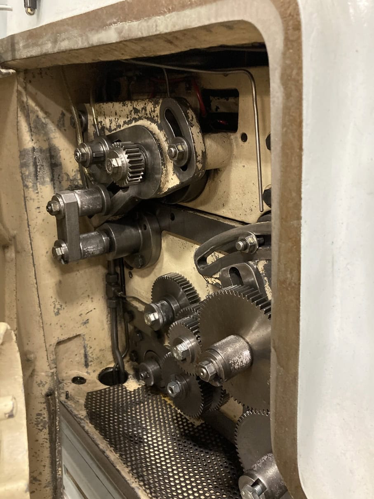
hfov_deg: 49.8
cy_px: 250
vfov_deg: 63.4
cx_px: 187
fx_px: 403
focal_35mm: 28
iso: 500
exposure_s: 1/30
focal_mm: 4
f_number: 1.8
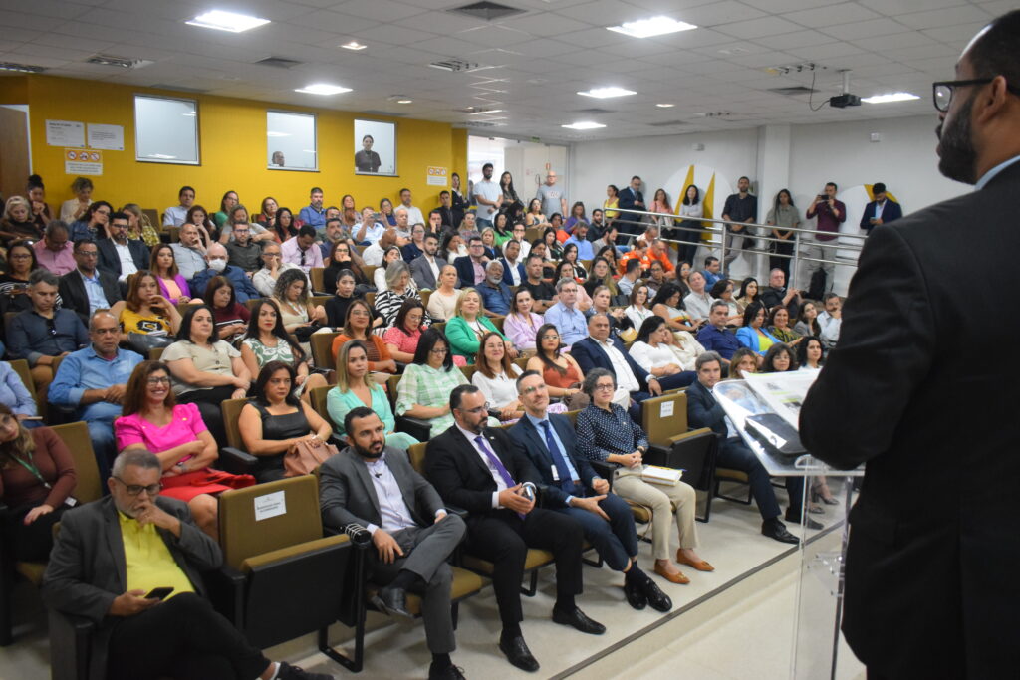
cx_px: 510
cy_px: 340
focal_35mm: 30
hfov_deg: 61.9
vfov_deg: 43.6
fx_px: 850
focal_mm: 20
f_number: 3.5
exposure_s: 1/160
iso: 3200
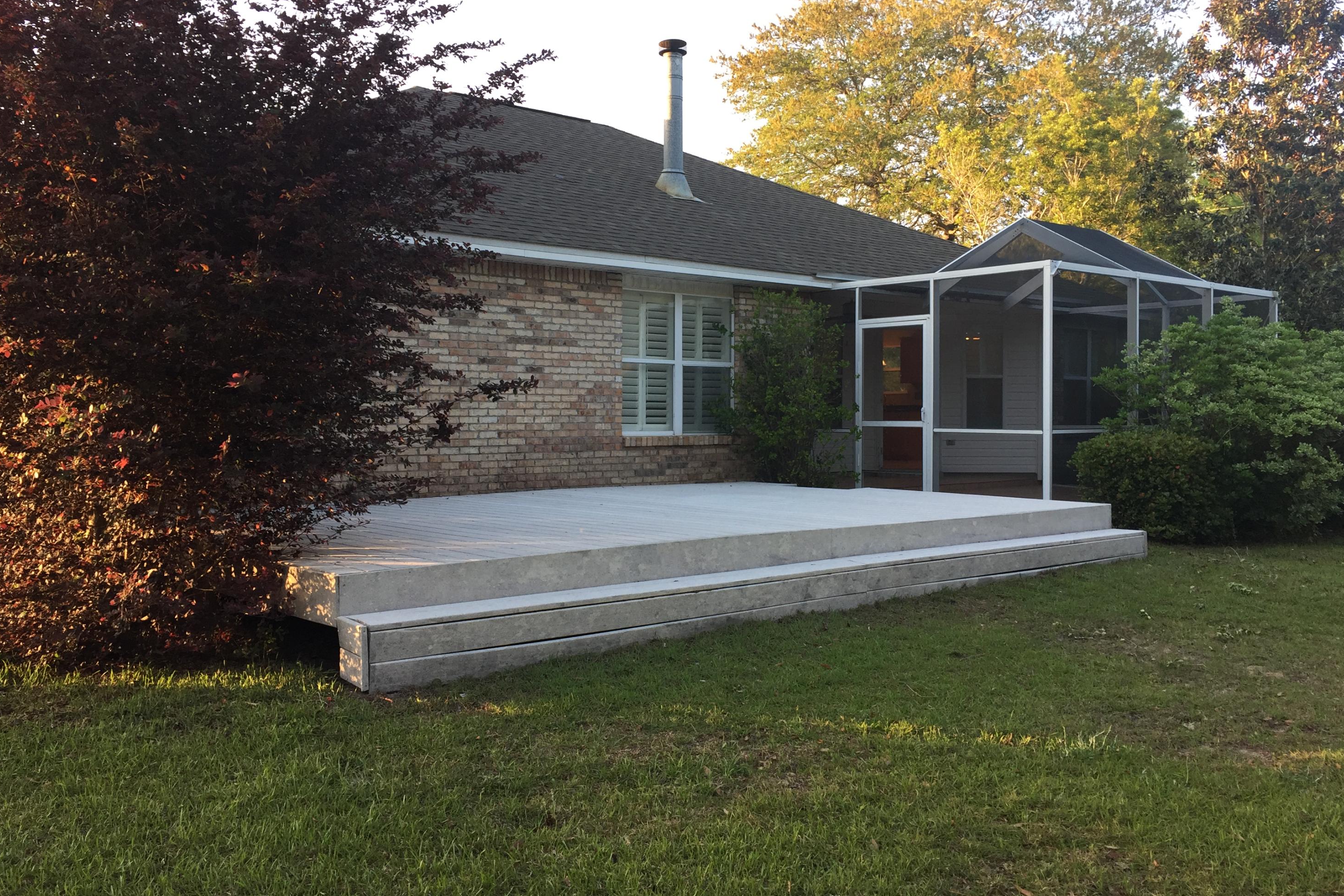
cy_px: 434
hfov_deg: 60.3
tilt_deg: -0.6
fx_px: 1157
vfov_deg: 42.3
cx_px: 671
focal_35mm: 31
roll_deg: -0.7
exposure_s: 1/120
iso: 40
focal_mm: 4.15
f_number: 2.2
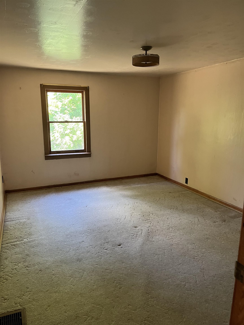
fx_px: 244
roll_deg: +1.0
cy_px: 162
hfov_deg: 53.1
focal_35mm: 26
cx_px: 122
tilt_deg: -10.9
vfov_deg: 67.3
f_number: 1.6
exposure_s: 1/60
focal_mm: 5.1
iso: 320
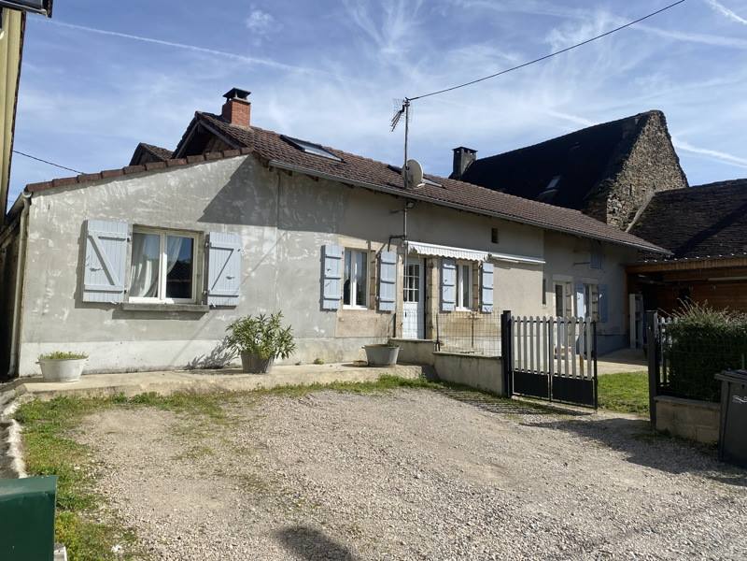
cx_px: 374
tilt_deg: +3.8
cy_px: 280
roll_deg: -1.1
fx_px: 561
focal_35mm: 26
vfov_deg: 53.1
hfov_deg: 67.3
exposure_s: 1/3984
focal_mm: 4.25
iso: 32
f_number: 1.8
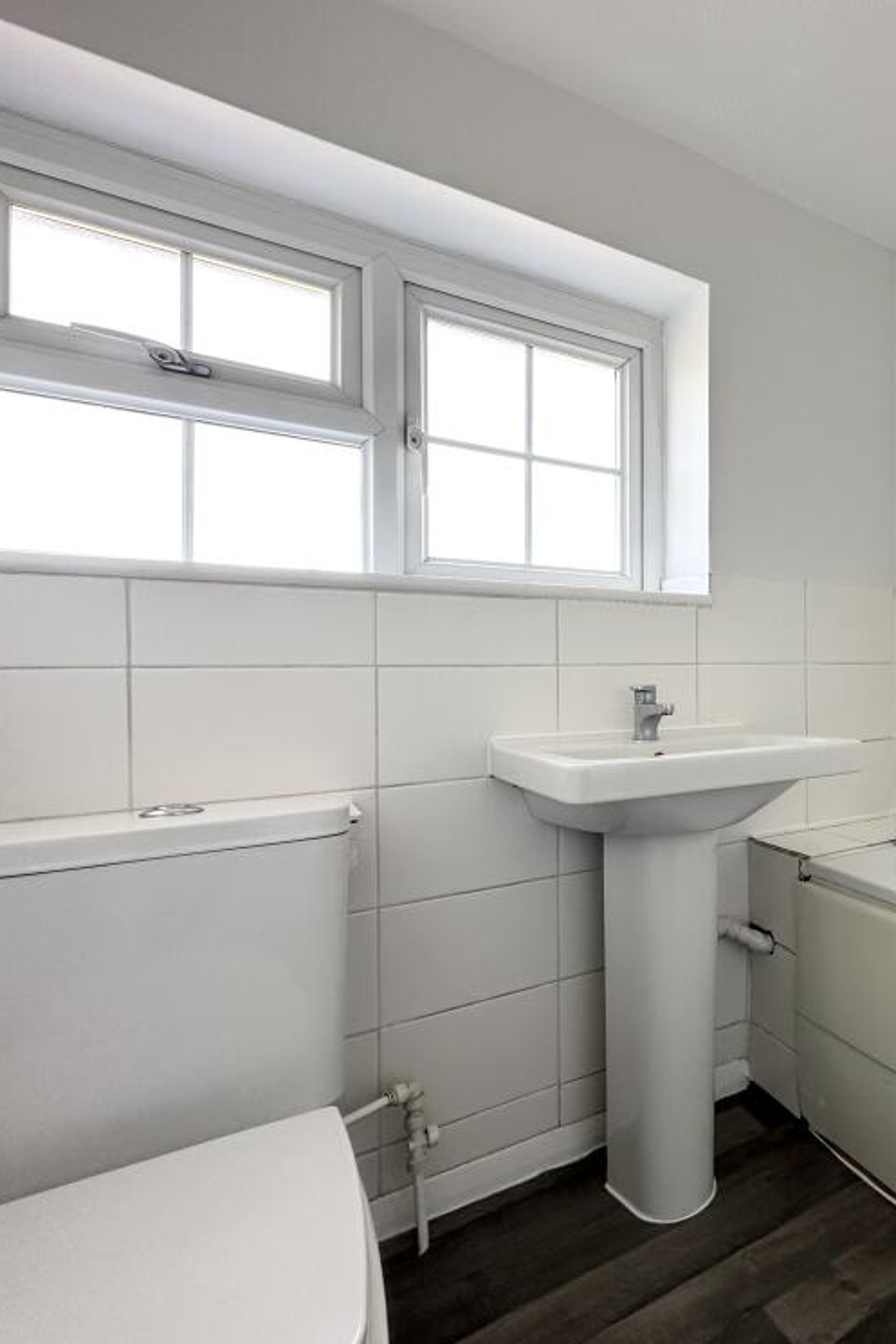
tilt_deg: -0.6
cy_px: 672
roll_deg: -0.2
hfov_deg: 53.8
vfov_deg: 84.0
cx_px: 813
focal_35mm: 20
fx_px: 747
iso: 100
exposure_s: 1/99
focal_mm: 2.22
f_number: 2.2
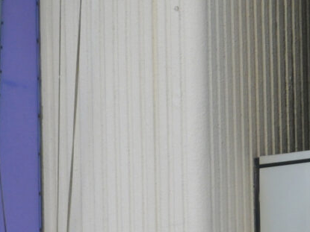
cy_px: 523
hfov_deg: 4.3
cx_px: -539
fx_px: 3984
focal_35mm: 445
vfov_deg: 3.3
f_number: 6.3
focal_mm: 50
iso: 100
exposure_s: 1/200
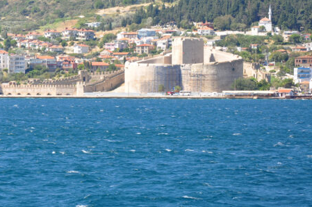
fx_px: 1885
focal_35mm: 218
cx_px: 97
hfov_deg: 9.5
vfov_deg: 6.3
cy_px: 96
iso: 200
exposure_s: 1/320
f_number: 9
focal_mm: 85
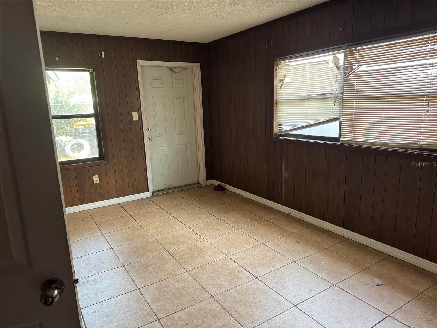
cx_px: 218
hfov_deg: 71.6
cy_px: 164
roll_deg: +2.7
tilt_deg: -12.5
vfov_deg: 56.8
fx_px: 303
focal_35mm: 24
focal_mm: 6.76
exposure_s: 1/60
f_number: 1.78
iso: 250
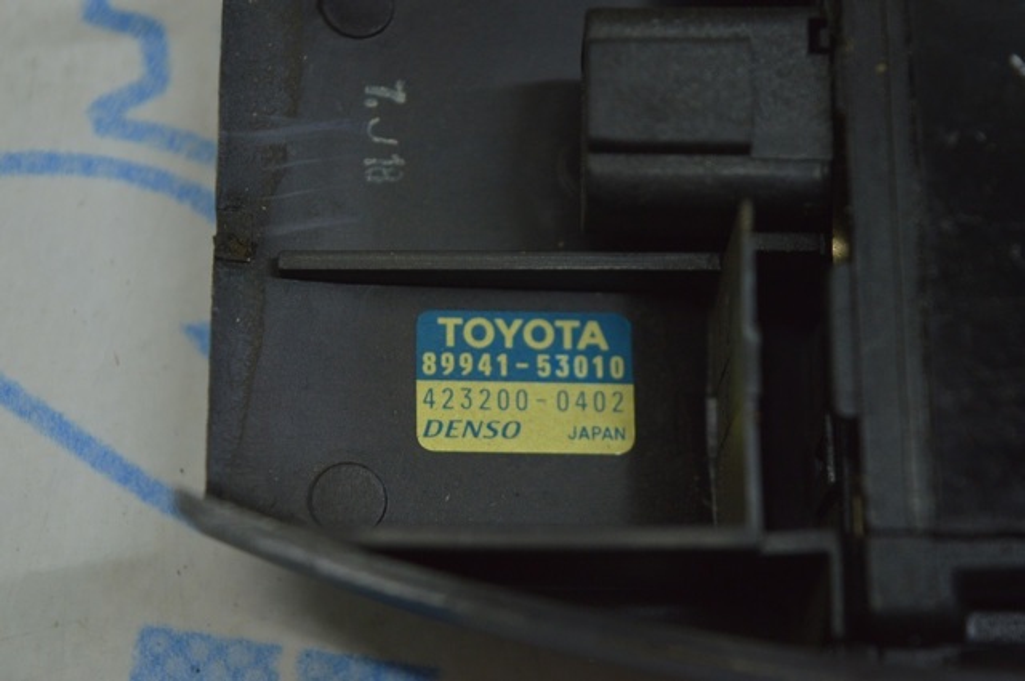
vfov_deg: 16.5
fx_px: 2346
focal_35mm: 82
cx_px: 512
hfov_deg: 24.6
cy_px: 340
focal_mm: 55
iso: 400
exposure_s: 1/80
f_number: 5.6
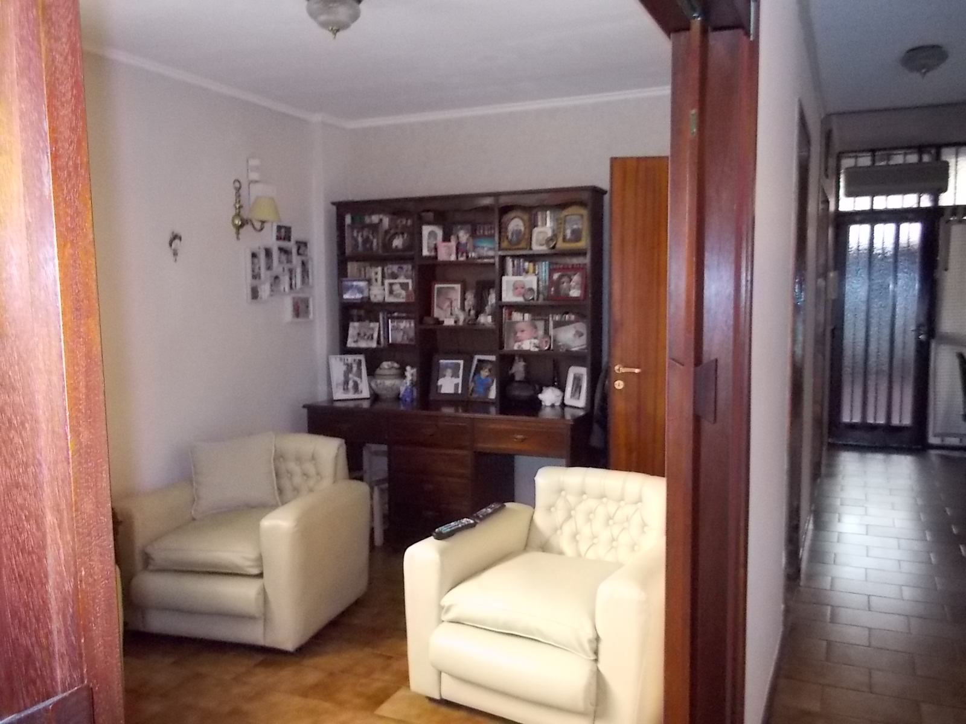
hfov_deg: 61.7
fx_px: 809
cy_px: 362
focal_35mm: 29
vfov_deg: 48.2
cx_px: 483
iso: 800
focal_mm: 4.1
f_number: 3.3
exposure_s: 1/30
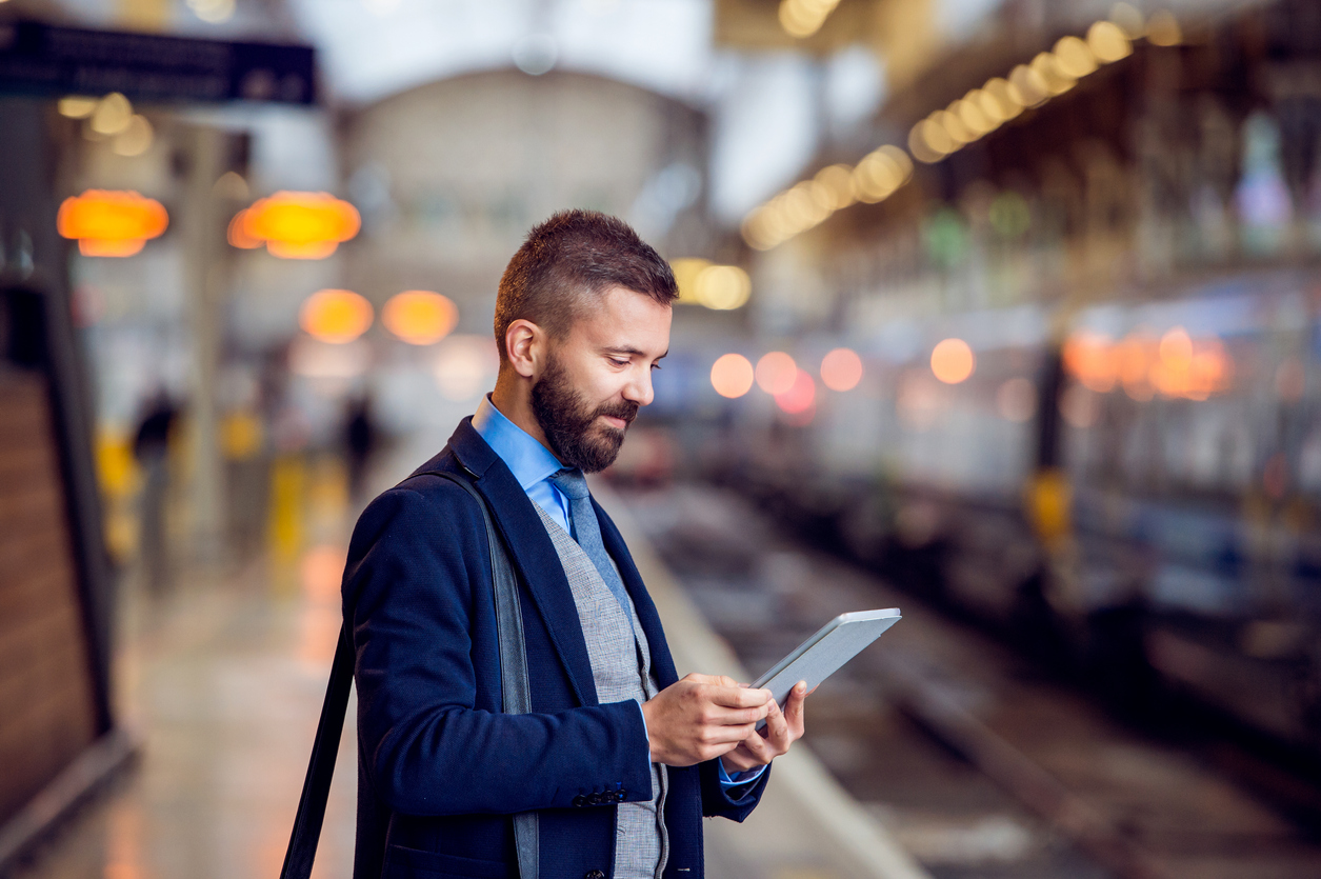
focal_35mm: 175
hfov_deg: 11.8
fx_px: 6417
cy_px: 440
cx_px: 660
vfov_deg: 7.8
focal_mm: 175
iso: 1600
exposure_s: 1/250
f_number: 3.5
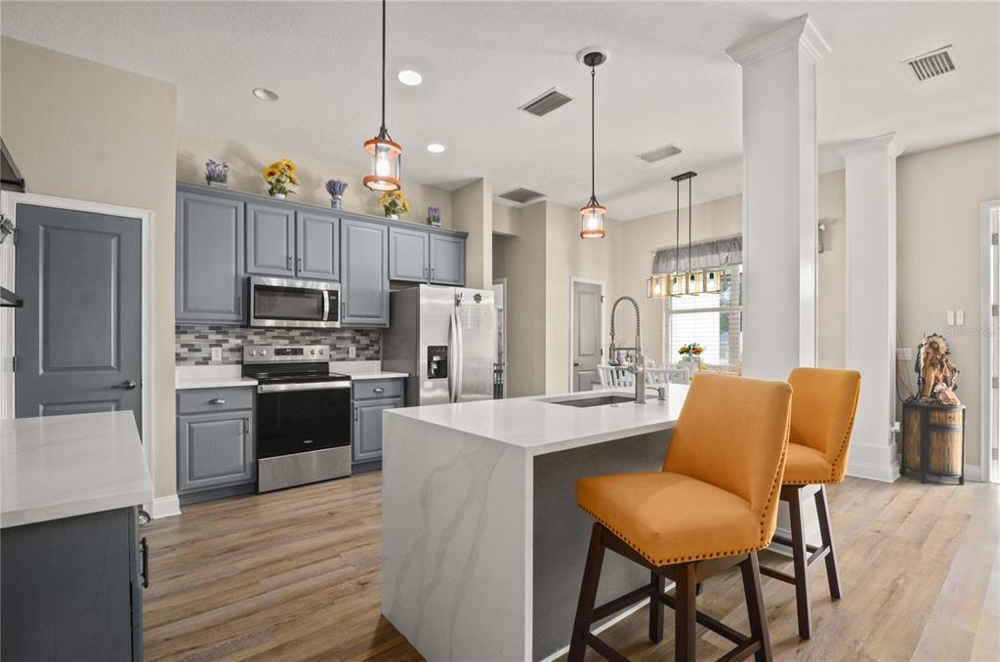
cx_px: 500
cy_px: 331
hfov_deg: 95.1
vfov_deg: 71.8
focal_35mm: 16
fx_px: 457
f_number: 8
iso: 250
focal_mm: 11
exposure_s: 1/5
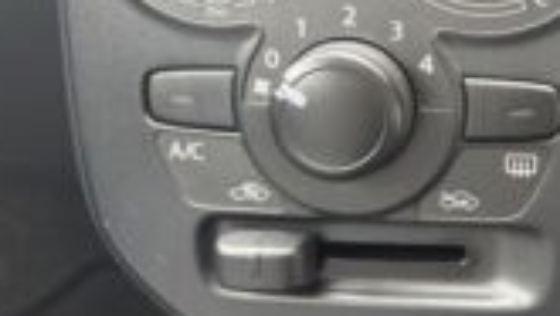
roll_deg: -0.6
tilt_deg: -23.5
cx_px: 570
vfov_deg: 19.8
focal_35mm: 60
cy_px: 49
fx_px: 891
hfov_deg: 32.0
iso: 80
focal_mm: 5.96
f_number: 1.6
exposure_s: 1/121
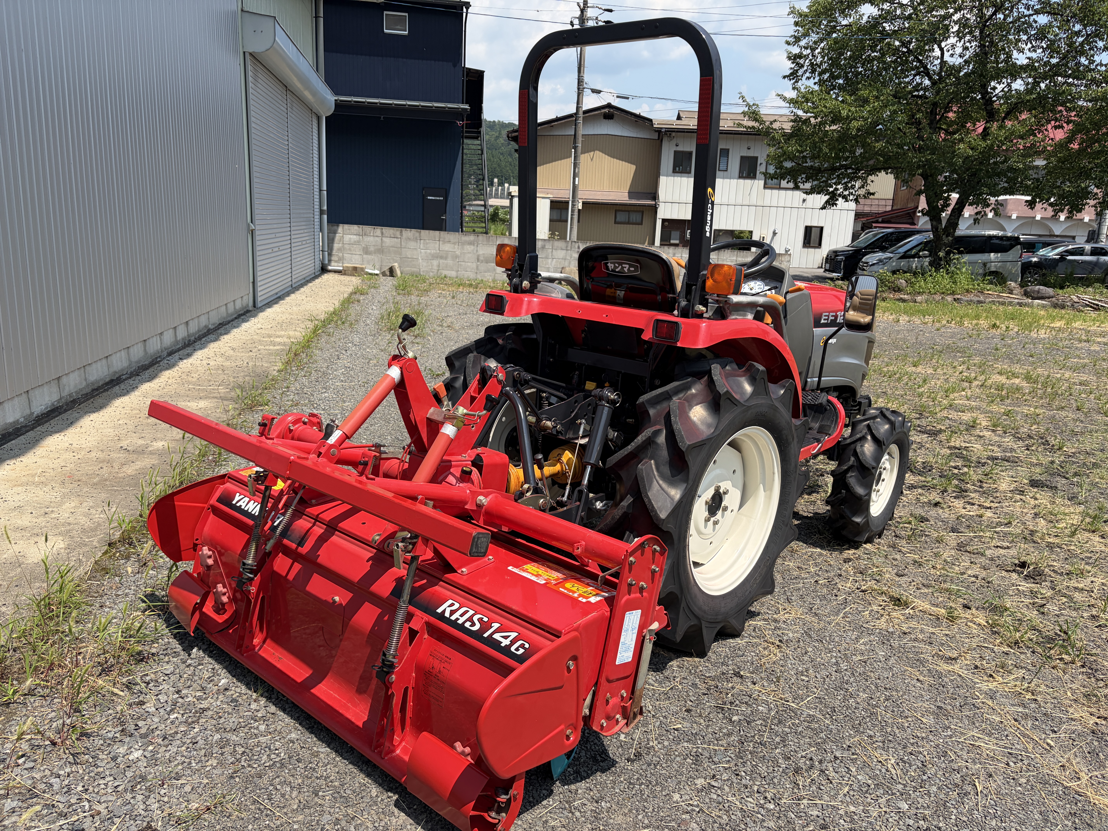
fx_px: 832
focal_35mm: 26
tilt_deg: -12.5
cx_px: 554
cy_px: 416
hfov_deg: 67.3
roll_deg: -2.3
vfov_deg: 53.1
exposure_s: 1/3125
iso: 64
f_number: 1.6
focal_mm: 5.96
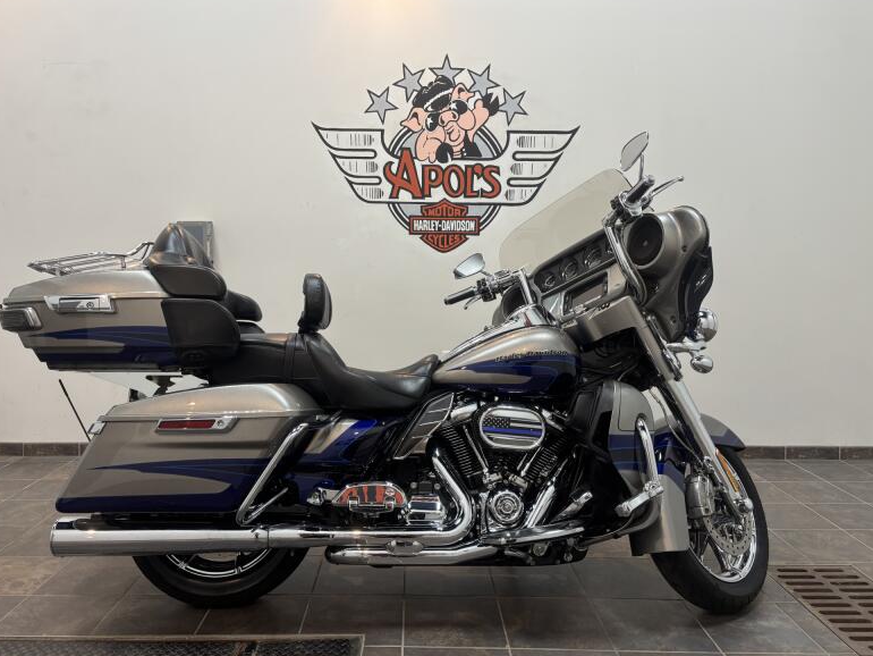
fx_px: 681
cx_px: 422
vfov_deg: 51.4
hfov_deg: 65.3
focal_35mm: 27
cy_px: 325
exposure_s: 1/60
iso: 125
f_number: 1.6
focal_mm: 5.96
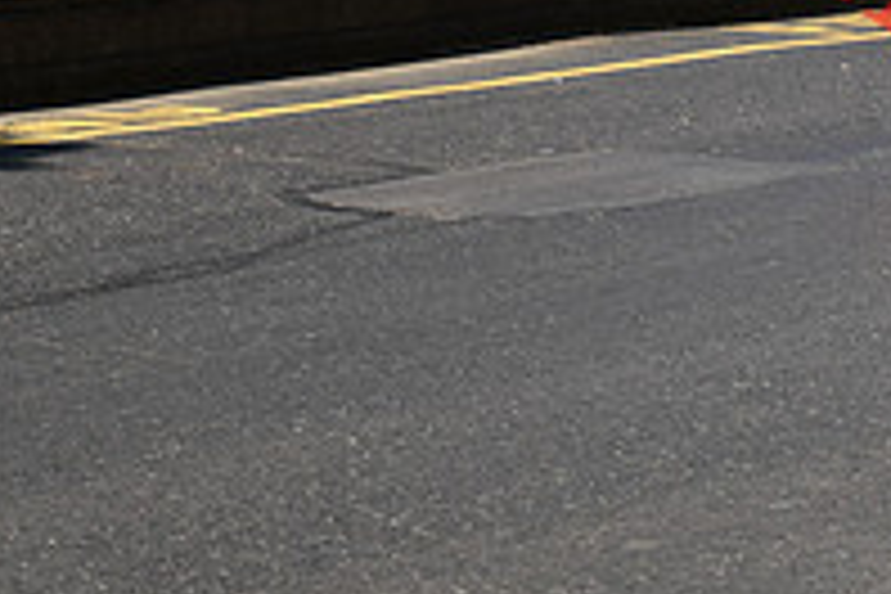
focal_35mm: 176
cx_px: 886
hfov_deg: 11.6
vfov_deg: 7.8
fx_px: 4356
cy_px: -38
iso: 400
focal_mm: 40
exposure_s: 1/200
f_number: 7.1
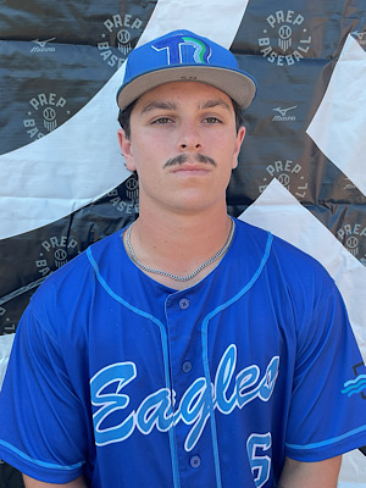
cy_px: 244
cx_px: 183
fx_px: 409
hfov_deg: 48.2
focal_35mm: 29
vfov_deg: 61.7
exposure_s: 1/232
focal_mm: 3
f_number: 1.8
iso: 16
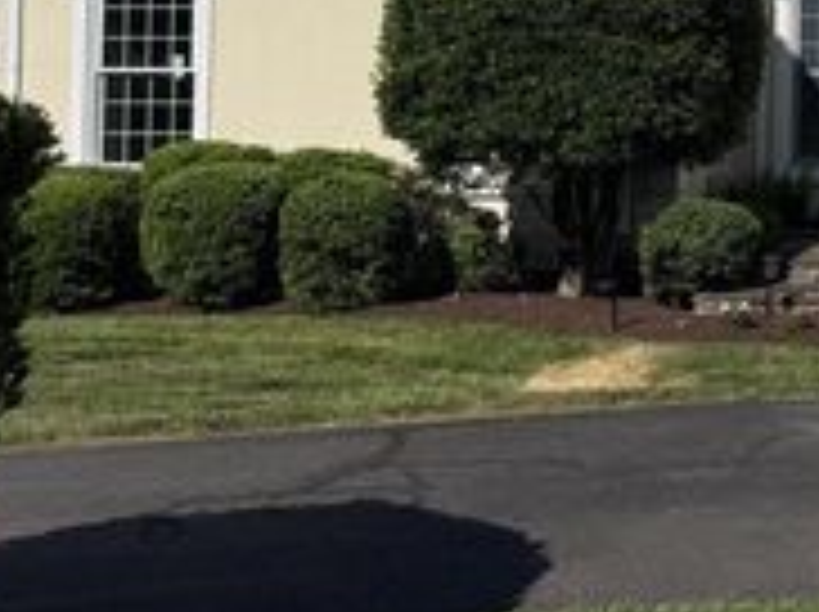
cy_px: -11
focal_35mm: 66
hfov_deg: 25.4
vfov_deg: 21.4
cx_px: 1062
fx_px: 1559
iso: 80
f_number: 1.78
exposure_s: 1/11905
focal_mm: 6.76
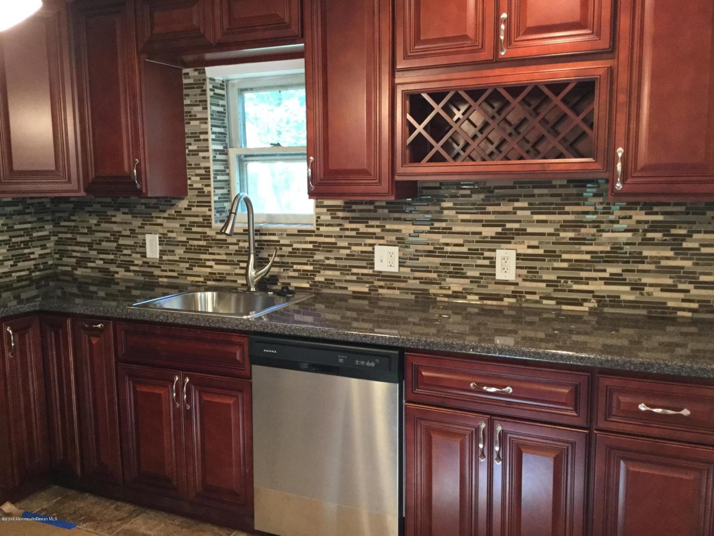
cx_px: 357
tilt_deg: -8.4
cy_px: 268
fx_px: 639
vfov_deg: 45.4
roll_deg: -0.4
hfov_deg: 58.3
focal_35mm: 31
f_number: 2.4
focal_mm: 3.3
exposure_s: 1/30
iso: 200
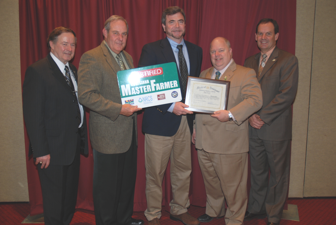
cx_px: 168
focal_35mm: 33
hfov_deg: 57.1
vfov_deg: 40.1
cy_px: 112
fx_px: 309
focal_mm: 22
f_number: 4
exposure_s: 1/60
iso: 200
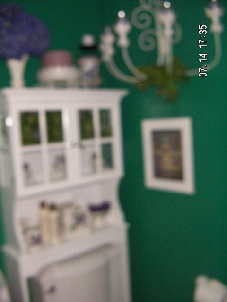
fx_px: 315
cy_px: 151
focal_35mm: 36
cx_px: 114
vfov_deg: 51.4
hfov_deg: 39.7
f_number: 6.7
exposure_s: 1/50
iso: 200
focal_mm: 4.7
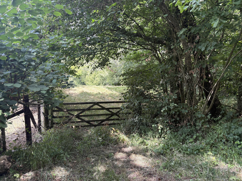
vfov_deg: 53.1
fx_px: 182
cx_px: 121
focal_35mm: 26
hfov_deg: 67.3
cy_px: 90
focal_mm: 5.96
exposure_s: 1/232
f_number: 1.6
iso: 100
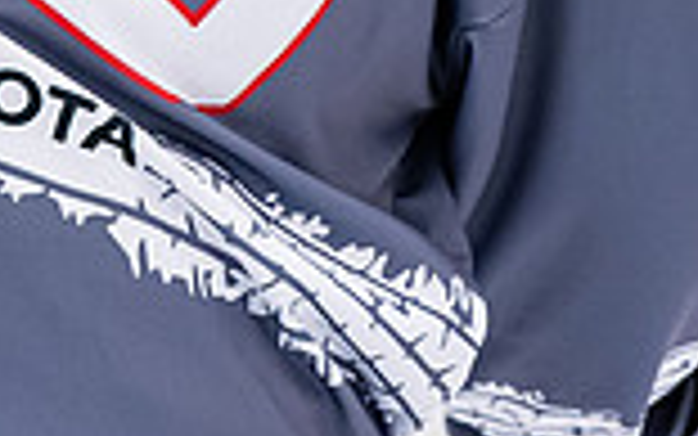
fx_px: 18725
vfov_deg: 1.3
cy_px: -407
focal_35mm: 984
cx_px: 428
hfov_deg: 2.1
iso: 2000
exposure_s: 1/800
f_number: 3.2
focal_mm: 165
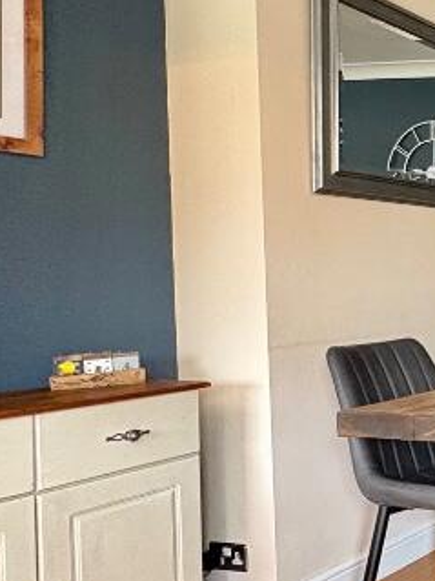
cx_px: 721
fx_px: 754
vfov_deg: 42.1
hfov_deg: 22.9
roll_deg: +1.1
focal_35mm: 45
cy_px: 288
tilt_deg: +0.4
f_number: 2.2
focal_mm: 2.22
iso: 800
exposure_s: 1/50
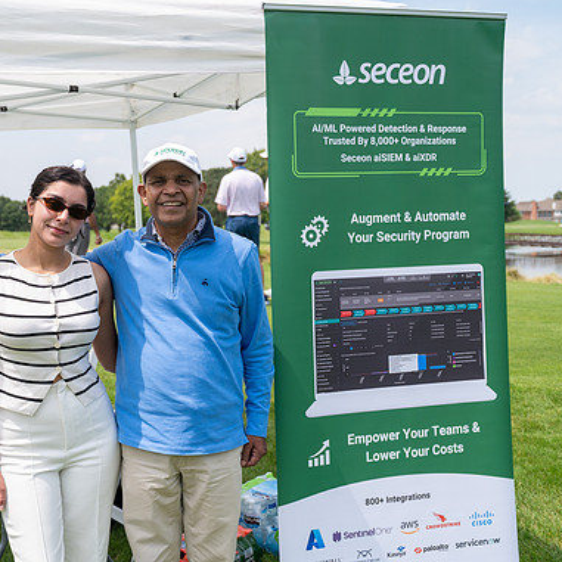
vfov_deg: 32.2
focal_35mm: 53
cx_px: 227
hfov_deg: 32.1
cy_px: 280
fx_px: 974
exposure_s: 1/1000
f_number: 5
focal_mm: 41
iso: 250
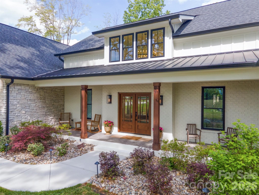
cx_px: 130
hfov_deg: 71.6
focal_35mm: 24
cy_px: 98
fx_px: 180
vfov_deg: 56.8
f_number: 2.8
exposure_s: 1/250
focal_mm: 4.5
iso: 100
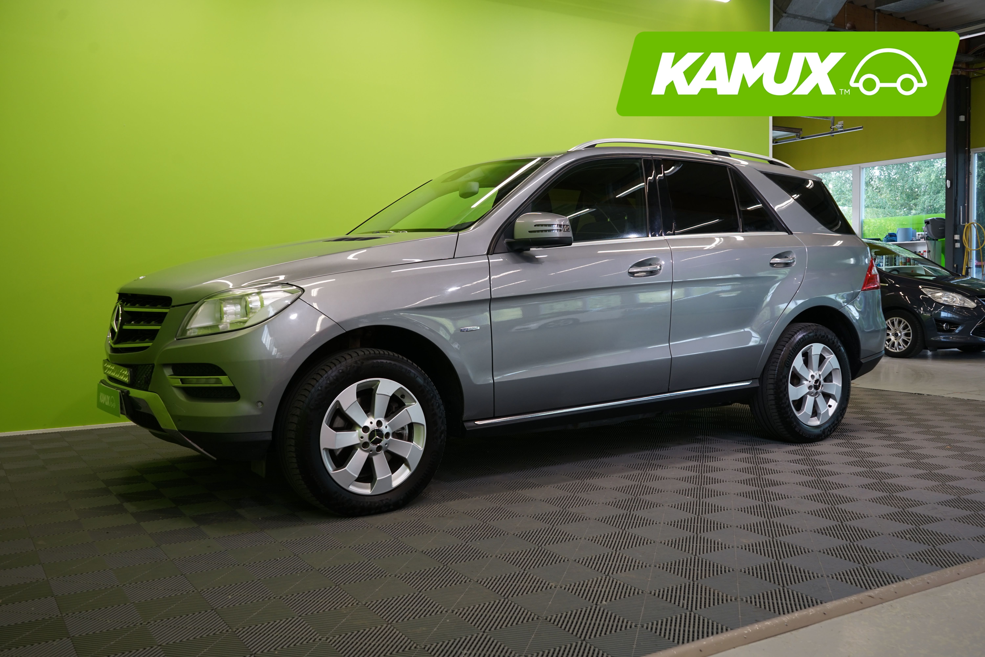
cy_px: 328
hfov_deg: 57.2
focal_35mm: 33
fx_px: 903
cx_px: 492
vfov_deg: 40.0
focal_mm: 33
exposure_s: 1/30
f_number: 6.3
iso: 400
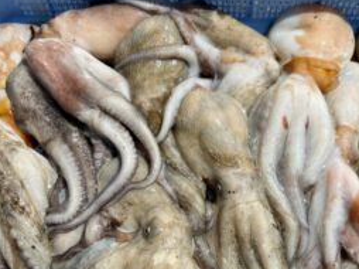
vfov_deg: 34.8
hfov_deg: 45.6
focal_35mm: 41
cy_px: 176
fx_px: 425
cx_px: 212
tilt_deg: -78.9
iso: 50
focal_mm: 5.96
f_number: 1.6
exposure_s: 1/4950
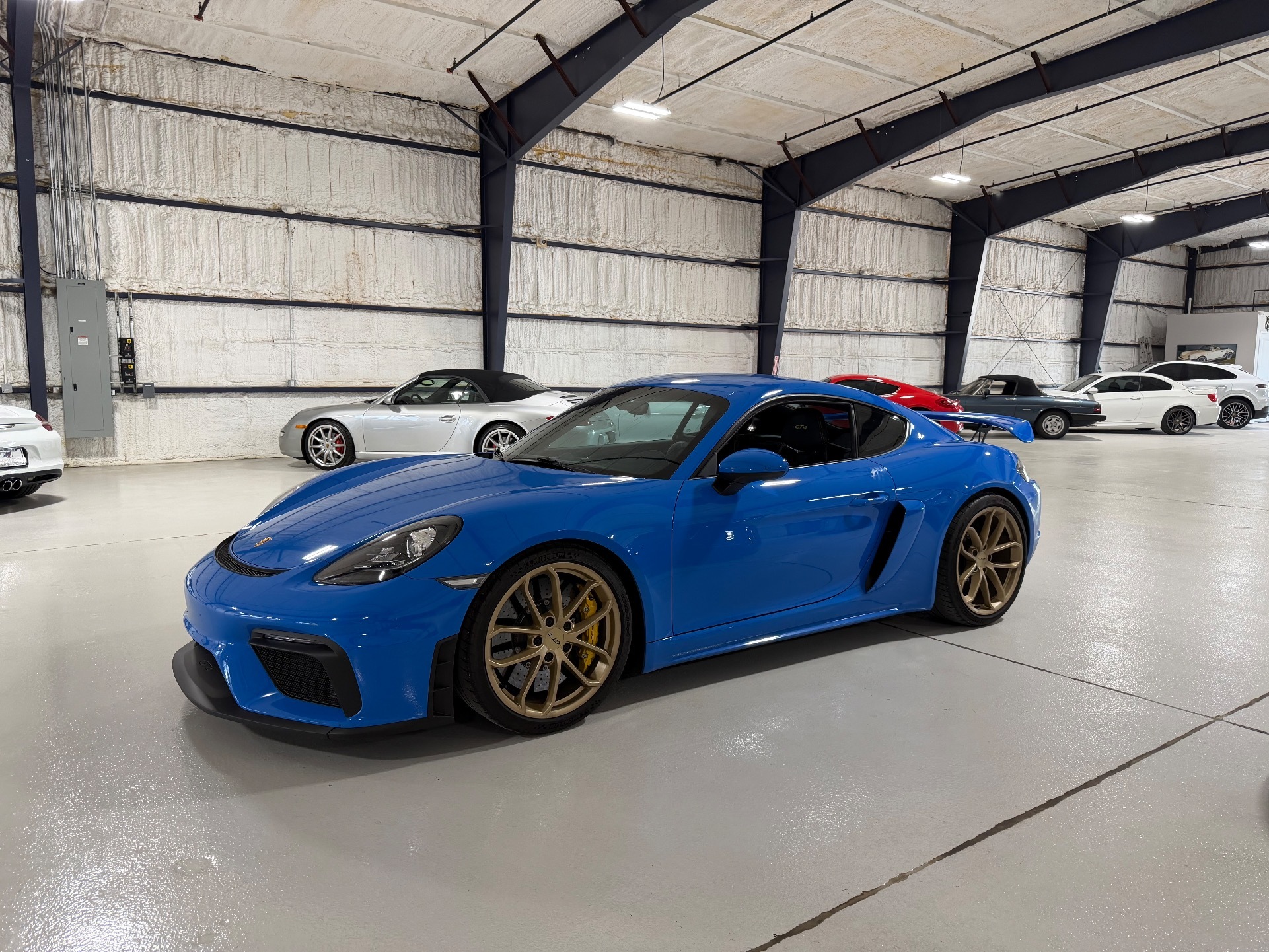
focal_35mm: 24
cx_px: 634
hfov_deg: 71.6
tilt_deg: -6.6
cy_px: 476
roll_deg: +0.4
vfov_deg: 56.8
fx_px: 880
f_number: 1.78
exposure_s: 1/120
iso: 200
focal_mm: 6.76
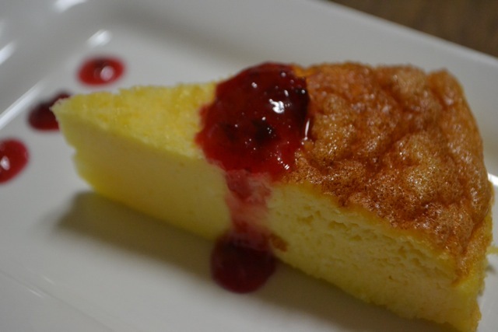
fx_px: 934
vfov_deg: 20.2
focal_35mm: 68
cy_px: 166
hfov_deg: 29.9
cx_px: 249
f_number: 5.3
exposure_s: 1/60
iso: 2500
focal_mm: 45
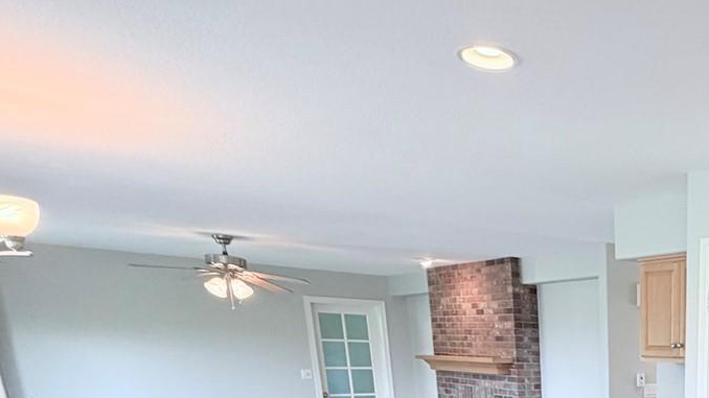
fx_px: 677
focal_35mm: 36
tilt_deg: -17.0
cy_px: 553
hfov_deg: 46.6
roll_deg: -0.9
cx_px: 704
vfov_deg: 26.4
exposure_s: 1/60
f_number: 2.2
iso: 200
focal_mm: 2.22
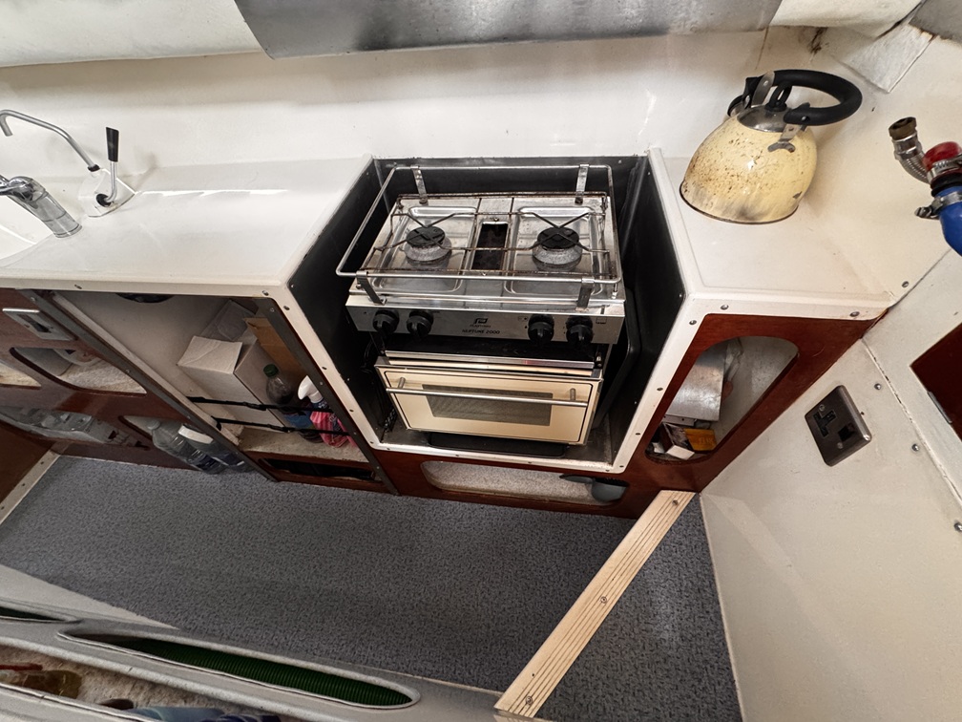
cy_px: 361
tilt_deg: -51.4
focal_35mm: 14
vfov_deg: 85.7
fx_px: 389
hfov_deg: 102.1
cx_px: 481
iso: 500
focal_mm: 2.22
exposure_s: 1/60
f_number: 2.2
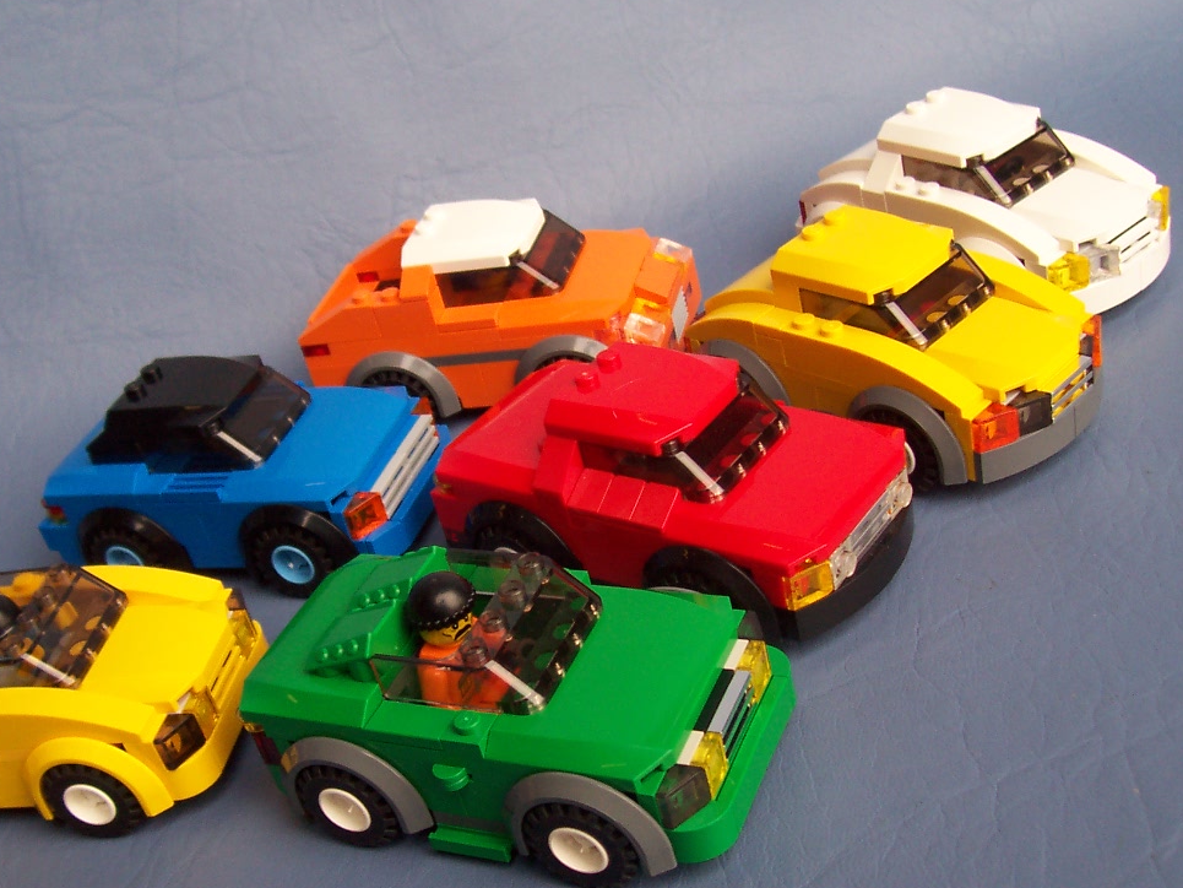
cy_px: 516
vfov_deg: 31.5
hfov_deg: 41.1
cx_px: 501
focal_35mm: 46
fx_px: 1572
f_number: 2.8
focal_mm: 5.6
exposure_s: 1/90
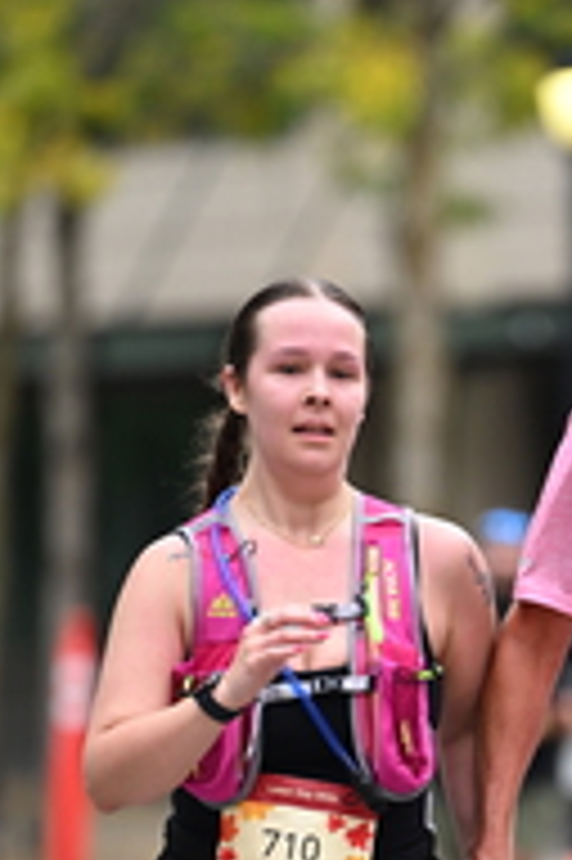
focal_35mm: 577
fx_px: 13776
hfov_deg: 2.4
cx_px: 525
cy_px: 743
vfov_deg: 3.6
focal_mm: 200
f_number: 2.8
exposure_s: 1/1600
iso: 640
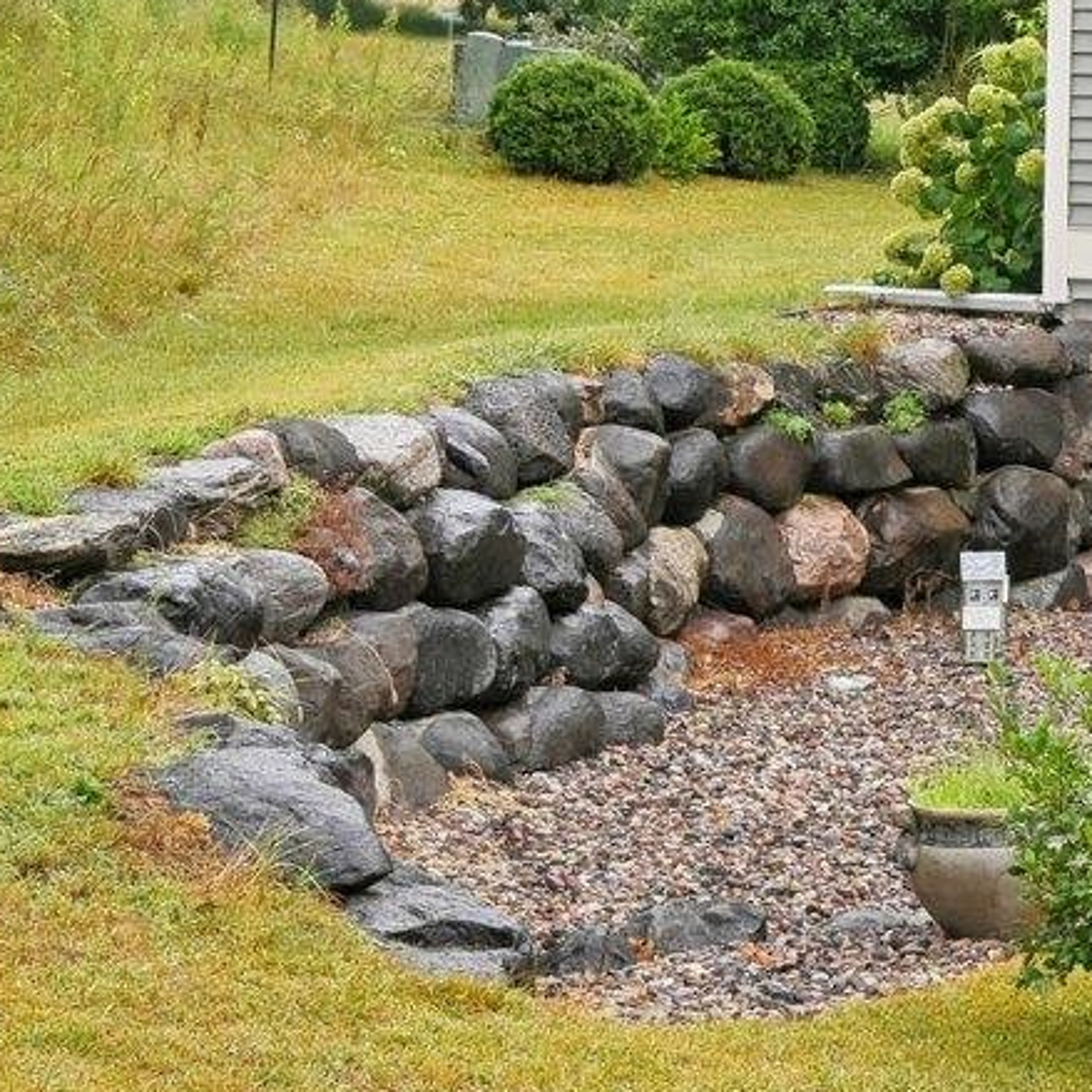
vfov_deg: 14.1
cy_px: -310
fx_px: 4247
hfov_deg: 12.4
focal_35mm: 119
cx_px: 2390
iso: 400
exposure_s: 1/640
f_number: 8
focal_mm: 30
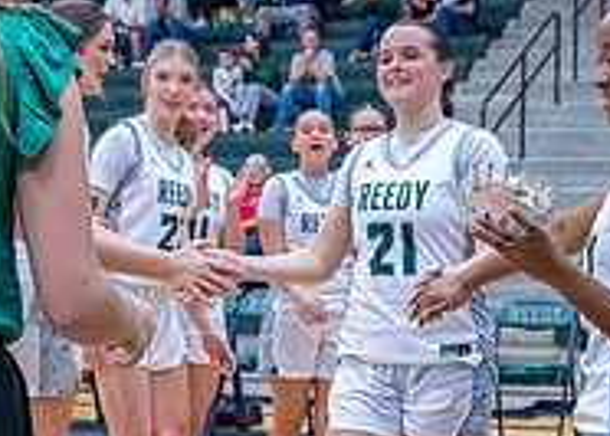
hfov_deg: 22.3
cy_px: 269
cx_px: 404
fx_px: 1542
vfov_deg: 16.1
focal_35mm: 89
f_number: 2.8
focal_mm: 24
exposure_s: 1/1000
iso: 4000
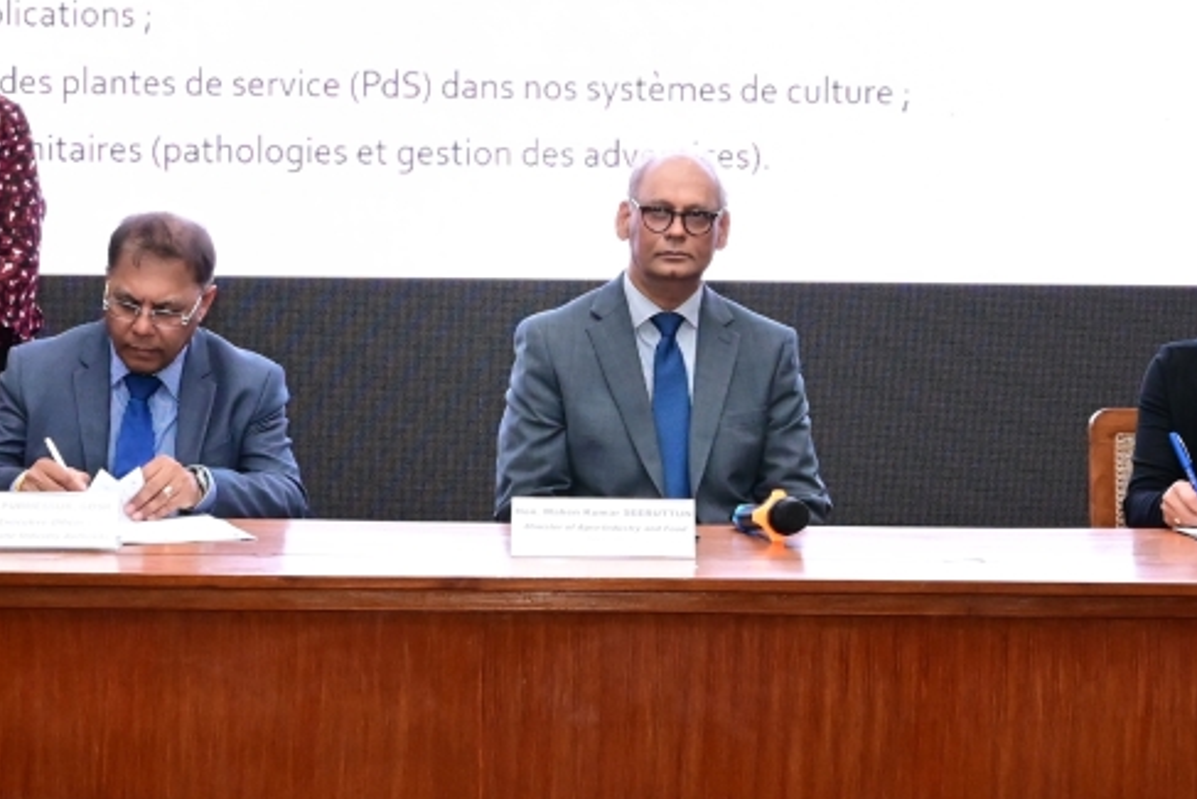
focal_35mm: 61
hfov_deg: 32.5
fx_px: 2029
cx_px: 846
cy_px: 368
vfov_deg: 22.3
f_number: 9
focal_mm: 29
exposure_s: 1/160
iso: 6400
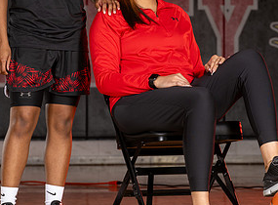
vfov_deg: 4.8
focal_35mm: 305
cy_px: 38
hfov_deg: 6.5
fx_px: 2434
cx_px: 162
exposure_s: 1/125
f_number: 6.3
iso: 80
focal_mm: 120
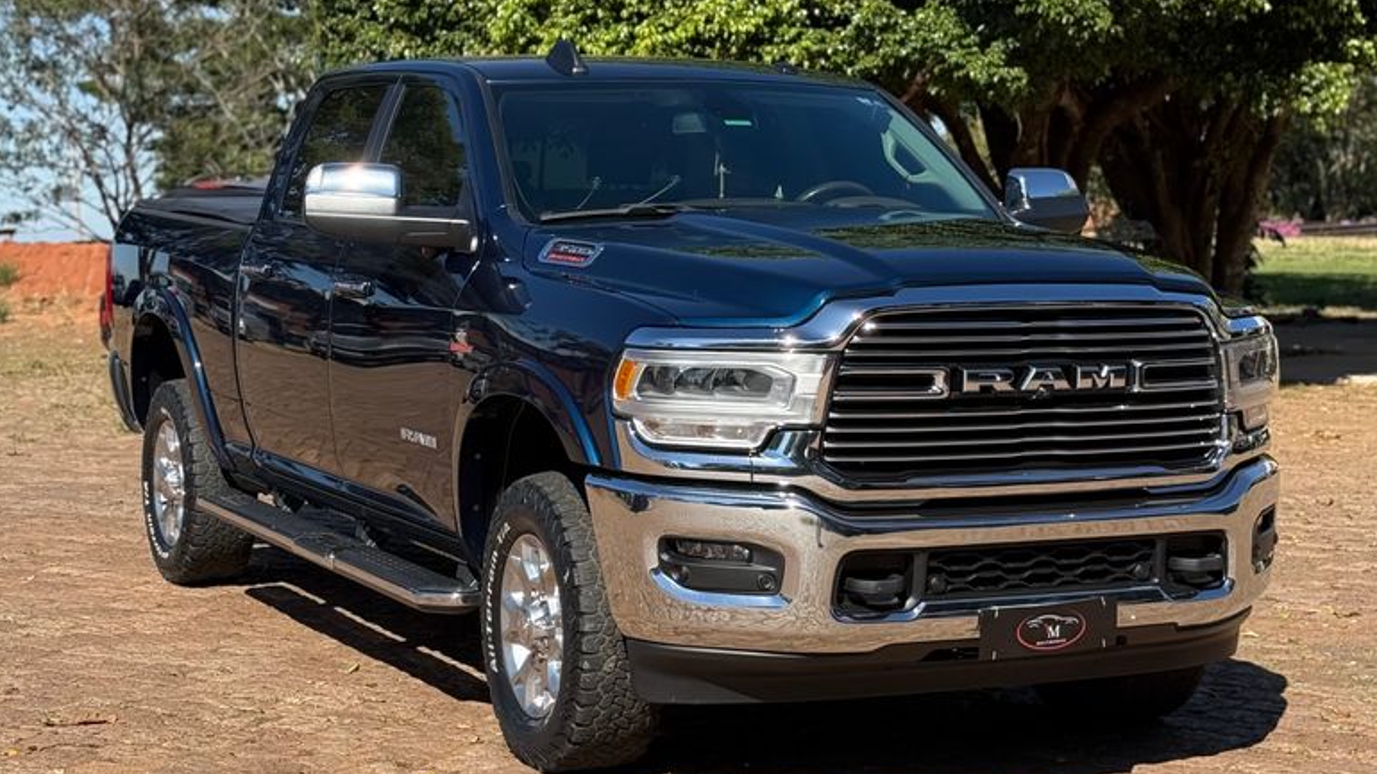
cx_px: 715
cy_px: 390
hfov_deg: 37.8
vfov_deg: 21.8
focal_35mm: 55
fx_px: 2008
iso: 100
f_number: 1.78
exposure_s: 1/2494
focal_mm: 6.76
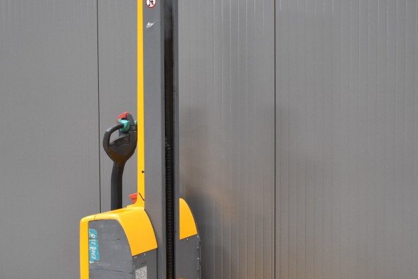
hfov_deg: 29.2
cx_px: 188
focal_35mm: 69
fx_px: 801
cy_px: 178
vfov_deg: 19.7
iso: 1250
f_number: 4.5
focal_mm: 24
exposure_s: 1/60
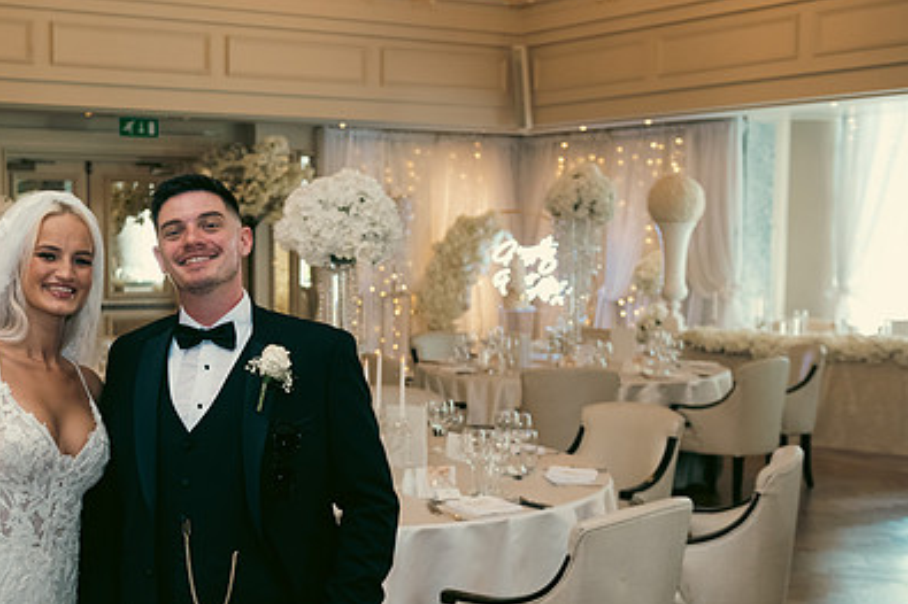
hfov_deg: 34.1
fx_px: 1462
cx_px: 285
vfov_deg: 23.3
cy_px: 365
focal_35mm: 58
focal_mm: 35
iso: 640
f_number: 3.5
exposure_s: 1/160
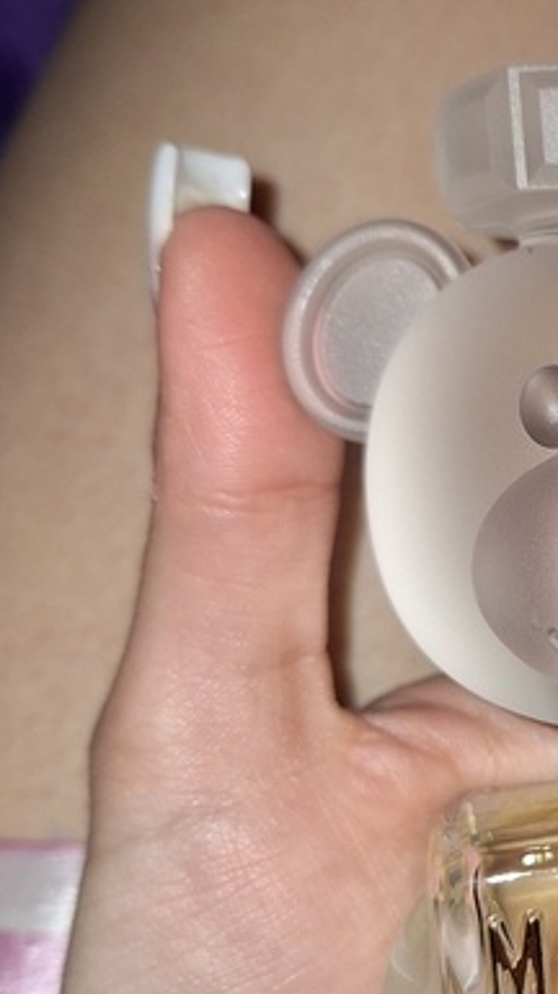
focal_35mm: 50
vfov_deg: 40.8
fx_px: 1318
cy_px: 674
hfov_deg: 21.5
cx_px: 736
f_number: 1.8
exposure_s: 1/156
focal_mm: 5.54
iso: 40
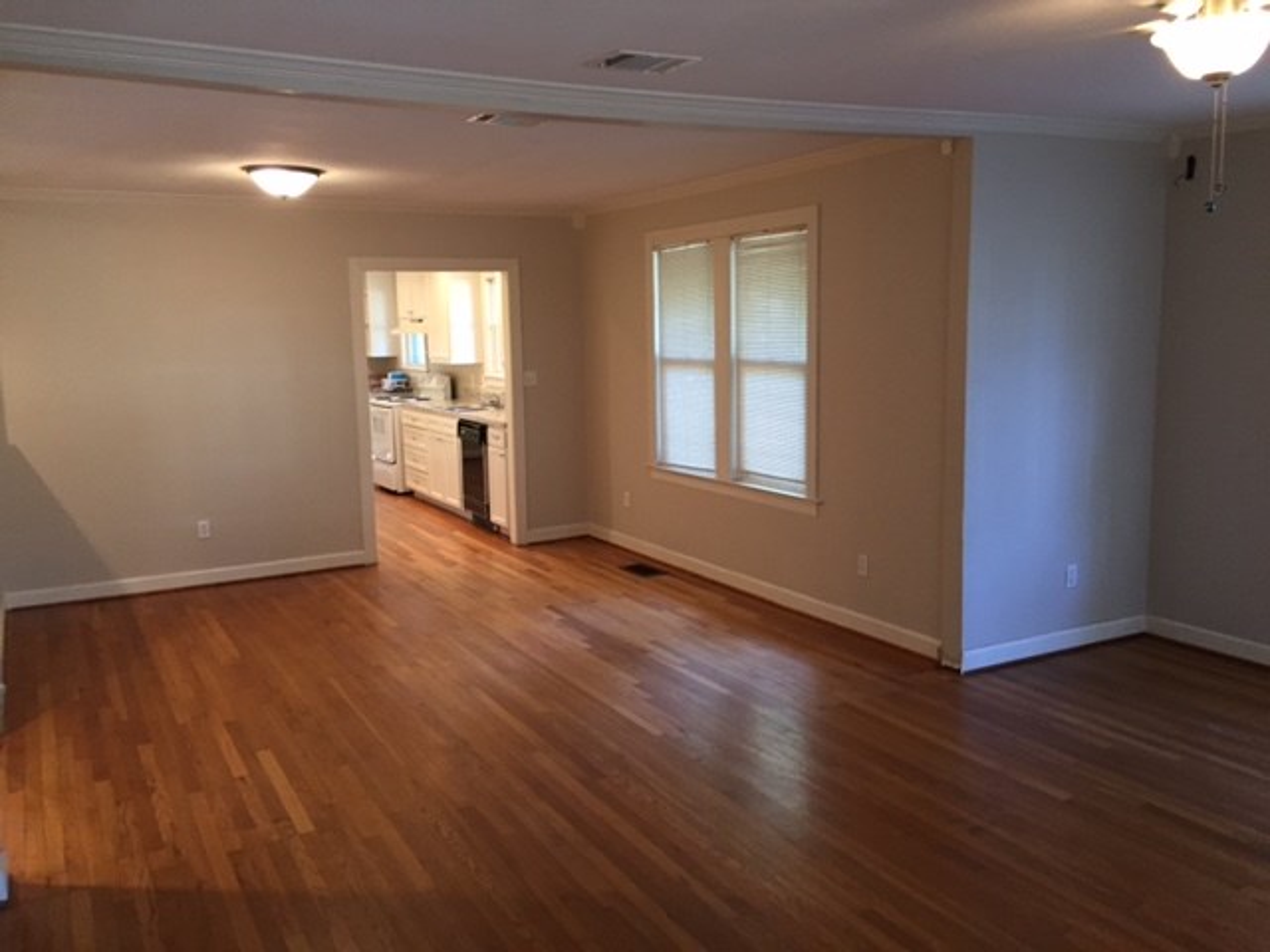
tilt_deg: -8.8
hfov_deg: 61.7
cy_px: 476
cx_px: 635
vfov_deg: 48.2
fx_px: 1064
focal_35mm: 29
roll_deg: +0.8
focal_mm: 4.15
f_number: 2.2
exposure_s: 1/30
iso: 125
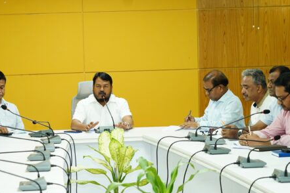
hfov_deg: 17.7
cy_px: 120
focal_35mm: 115
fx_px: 926
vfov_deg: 11.9
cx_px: 88
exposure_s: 1/125
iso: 1600
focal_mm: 66
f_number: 4.5
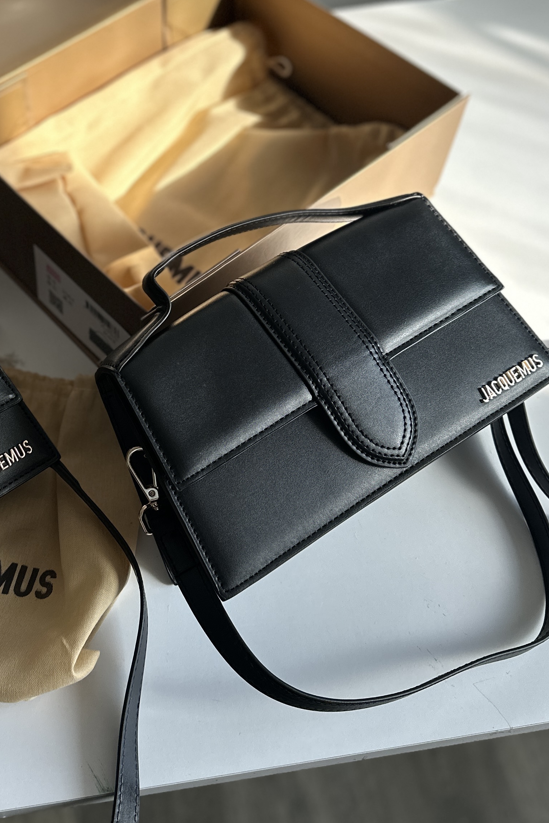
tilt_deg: -51.3
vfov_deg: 43.7
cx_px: 87
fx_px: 1006
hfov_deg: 29.6
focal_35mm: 44
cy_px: 256
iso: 80
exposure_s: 1/1107
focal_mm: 6.86
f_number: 1.78
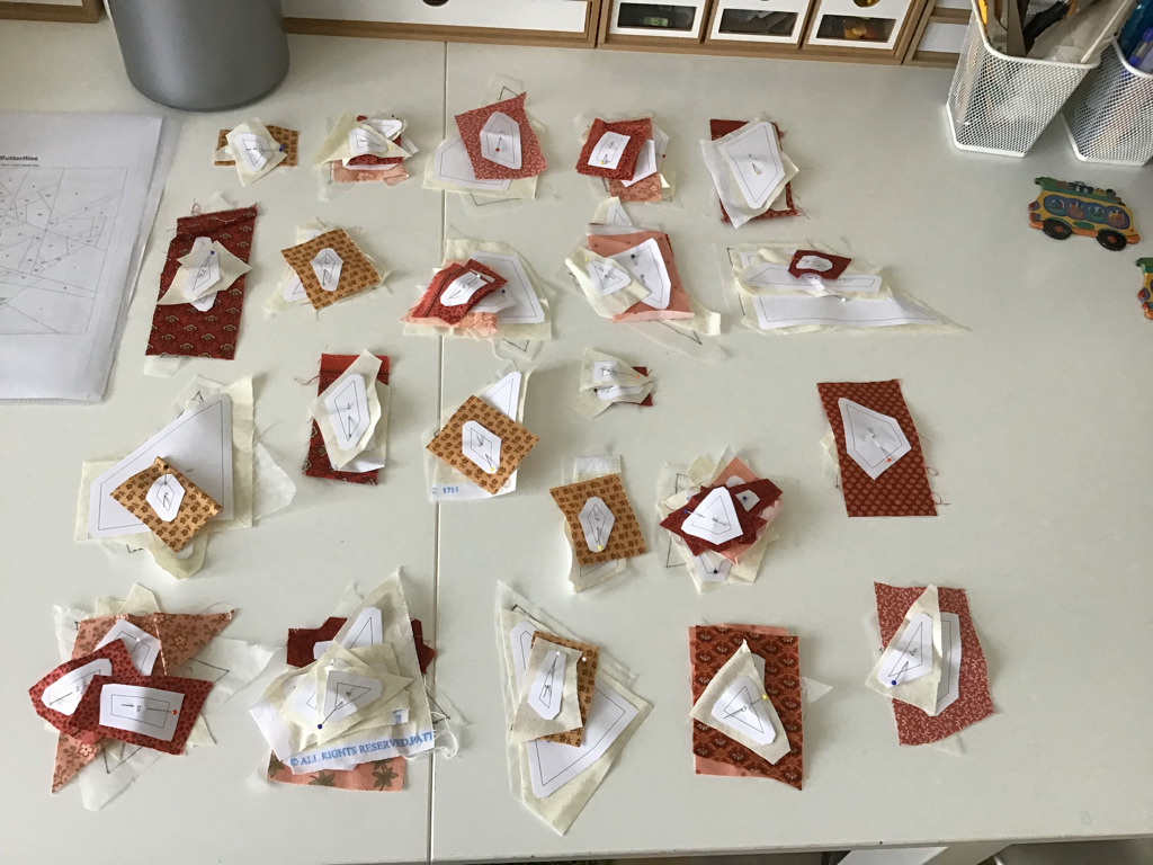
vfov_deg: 45.4
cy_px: 432
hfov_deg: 58.4
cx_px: 576
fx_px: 1033
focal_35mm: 31
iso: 50
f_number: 2.4
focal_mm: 3.3
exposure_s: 1/33
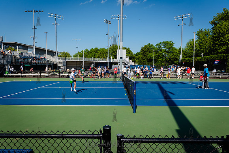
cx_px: 114
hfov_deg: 73.0
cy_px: 76
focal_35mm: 24
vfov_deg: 52.6
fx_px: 155
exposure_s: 1/1600
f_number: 4.5
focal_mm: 24
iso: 200
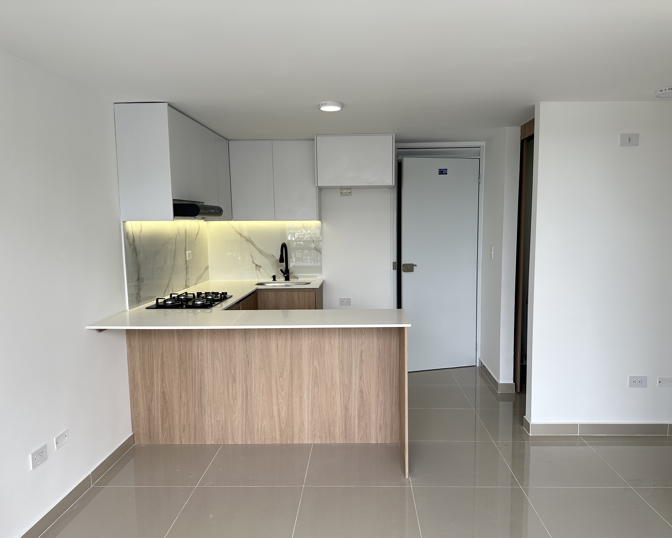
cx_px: 349
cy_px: 280
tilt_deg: -6.4
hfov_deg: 66.0
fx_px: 517
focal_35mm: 26
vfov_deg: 54.9
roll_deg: +0.4
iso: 80
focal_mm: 6.86
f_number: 1.78
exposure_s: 1/331
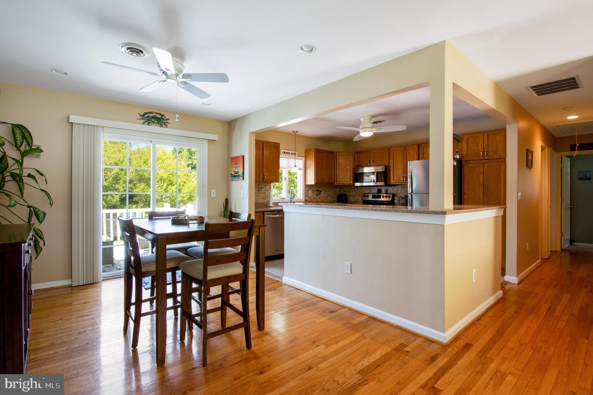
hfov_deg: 95.0
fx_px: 272
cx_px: 296
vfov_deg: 72.0
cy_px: 198
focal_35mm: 16
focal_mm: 11
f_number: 8
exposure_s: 1/25
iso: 1250
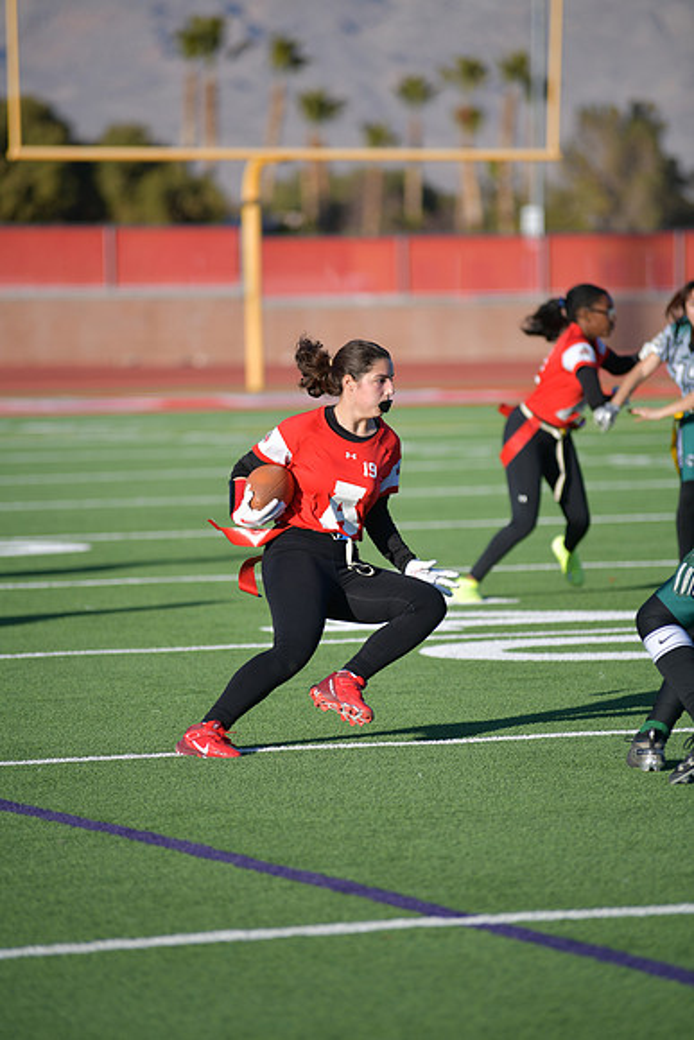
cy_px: 520
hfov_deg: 6.9
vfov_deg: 10.3
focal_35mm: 200
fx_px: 5779
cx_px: 347
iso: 72
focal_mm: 200
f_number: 2.8
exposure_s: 1/1600
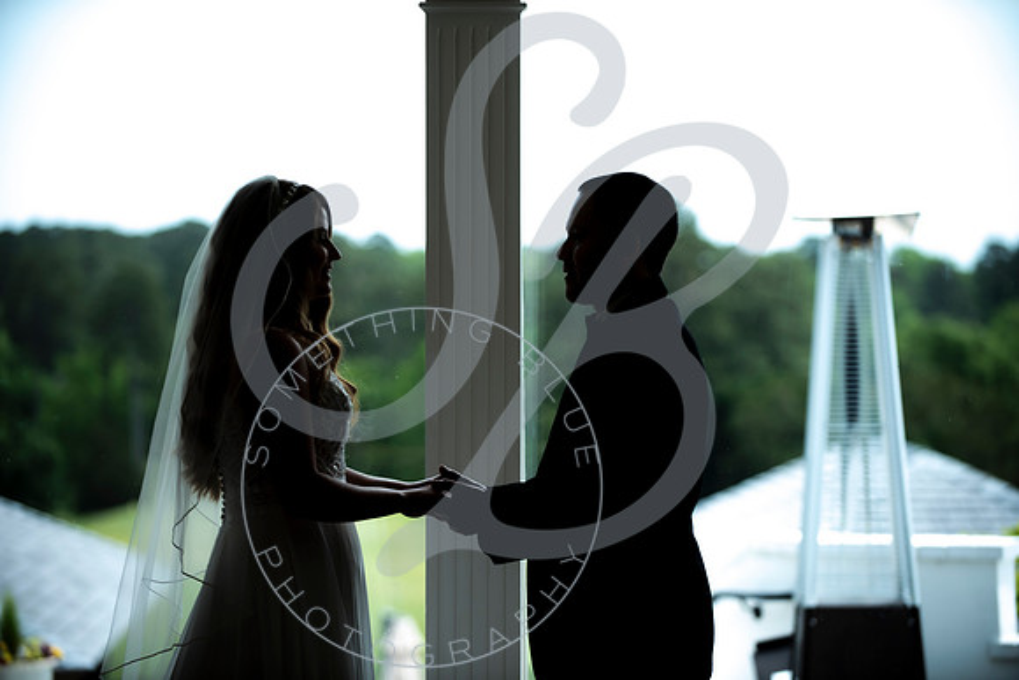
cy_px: 340
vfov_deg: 11.3
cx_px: 513
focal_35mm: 122
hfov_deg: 16.8
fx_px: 3443
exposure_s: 1/250
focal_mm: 120
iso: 250
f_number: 2.8
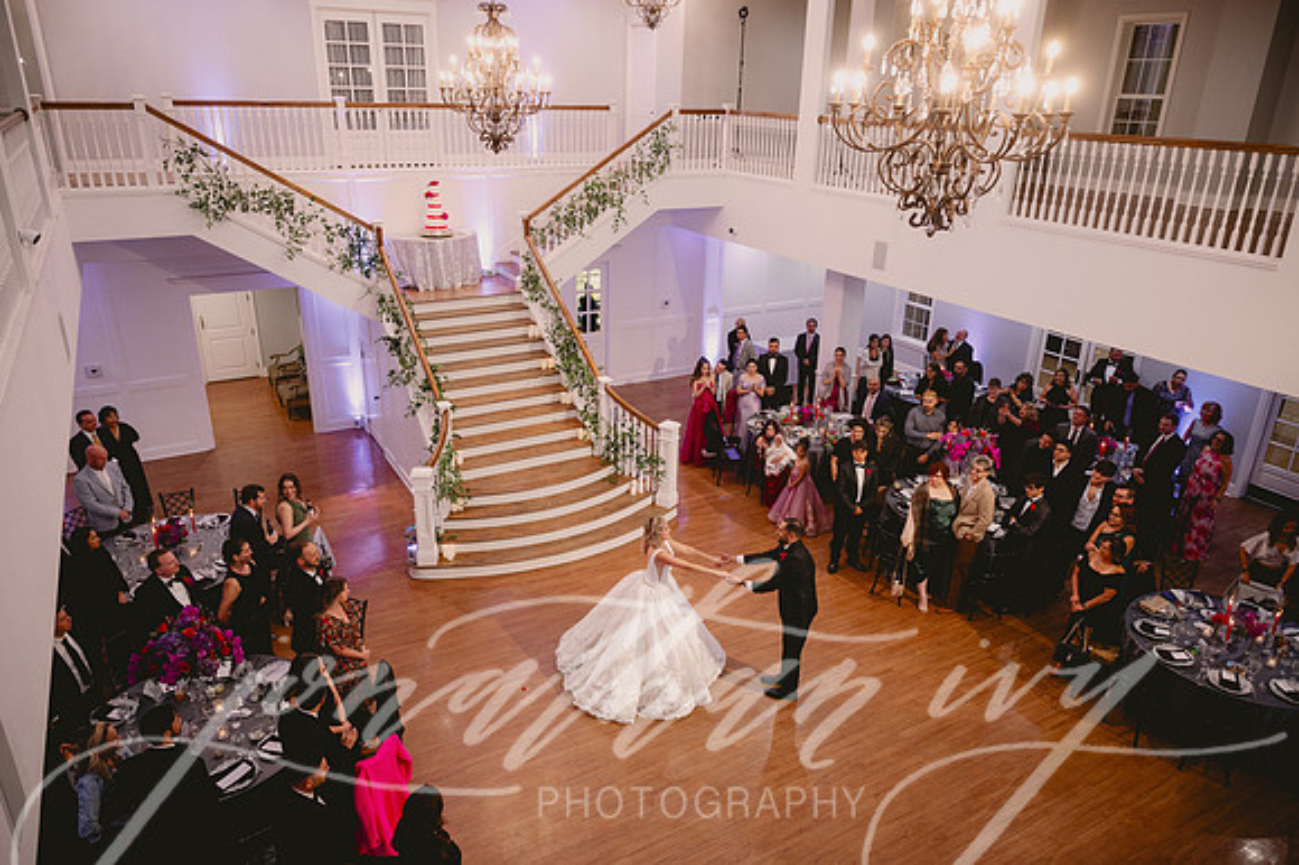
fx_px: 865
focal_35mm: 24
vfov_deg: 53.1
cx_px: 650
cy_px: 432
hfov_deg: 73.8
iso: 800
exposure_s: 1/200
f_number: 2.8
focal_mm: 24
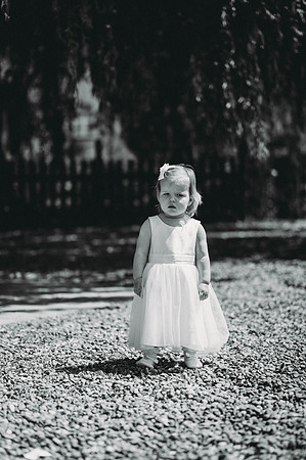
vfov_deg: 23.9
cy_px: 230
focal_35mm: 85
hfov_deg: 16.0
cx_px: 153
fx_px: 1086
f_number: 1.8
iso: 100
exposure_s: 1/3200
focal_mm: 85
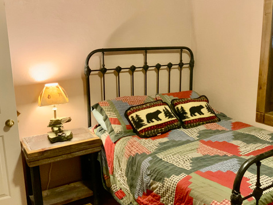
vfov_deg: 36.8
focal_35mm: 39
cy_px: 99
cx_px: 175
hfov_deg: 47.3
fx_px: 308
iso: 320
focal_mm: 3
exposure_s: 1/40
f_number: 1.8
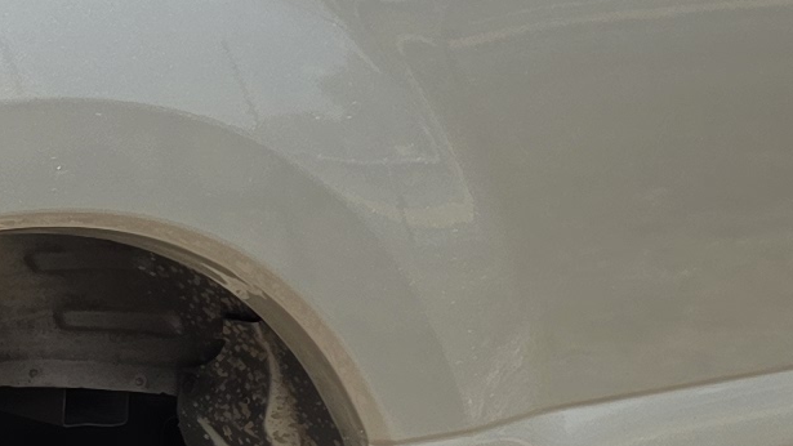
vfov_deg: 7.4
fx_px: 3428
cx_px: -130
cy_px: 440
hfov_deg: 12.9
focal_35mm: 163
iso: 64
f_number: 1.7
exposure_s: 1/7944
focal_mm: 6.3
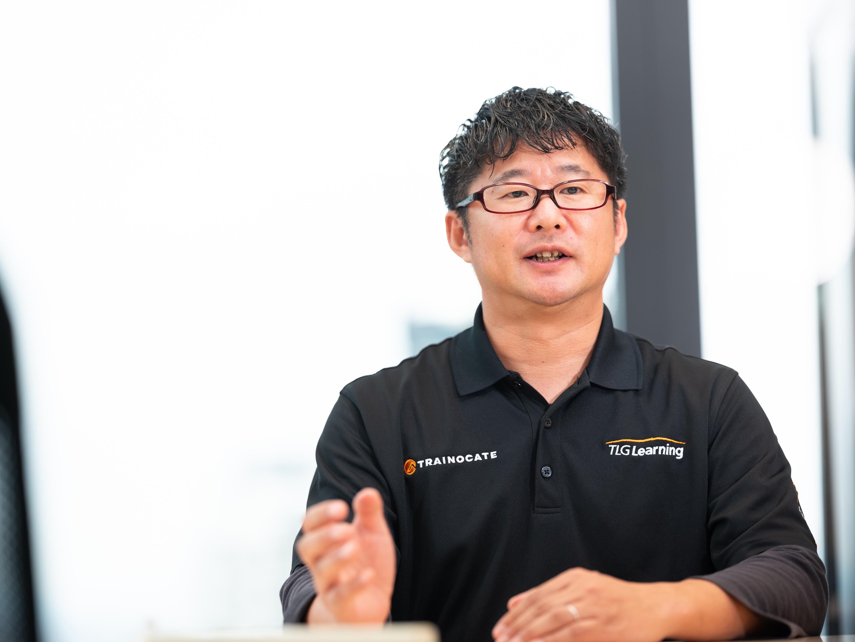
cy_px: 321
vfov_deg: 17.0
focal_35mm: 87
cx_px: 428
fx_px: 2149
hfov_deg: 22.5
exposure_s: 1/160
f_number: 2.5
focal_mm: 110
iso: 320
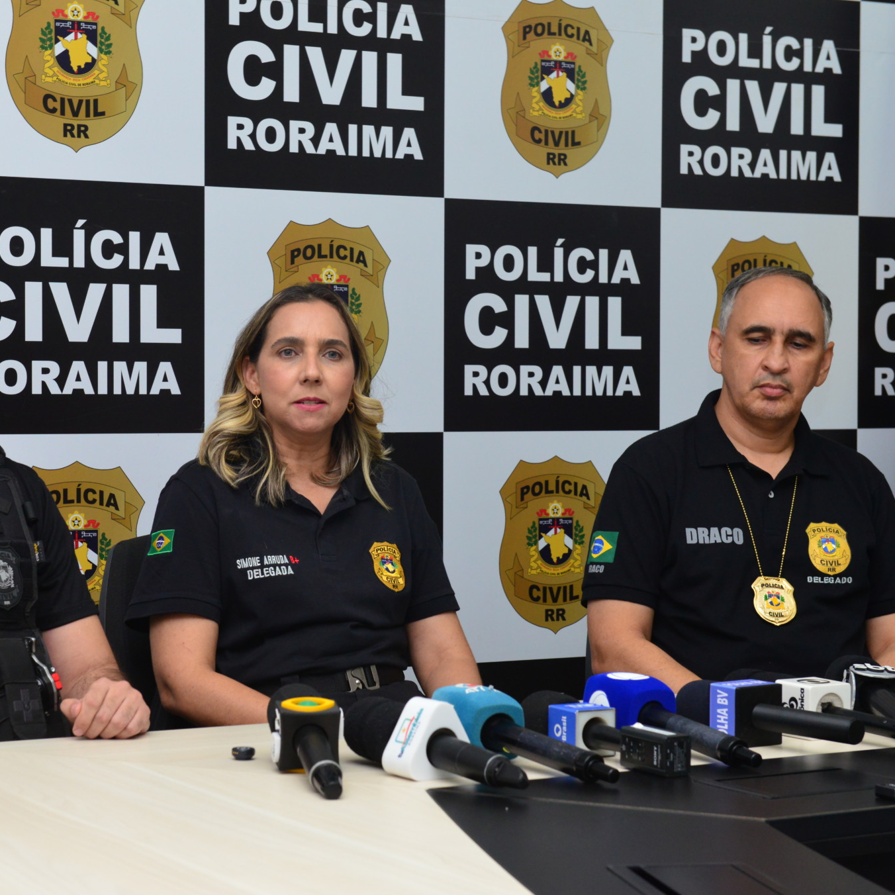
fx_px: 2486
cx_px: 314
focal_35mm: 85
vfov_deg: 20.4
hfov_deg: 20.3
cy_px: 445
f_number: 9
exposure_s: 1/125
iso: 2500
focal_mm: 66
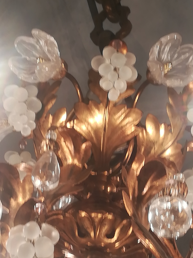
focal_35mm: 112
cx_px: 104
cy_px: 147
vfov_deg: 17.6
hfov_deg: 13.2
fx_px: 832
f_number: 2.2
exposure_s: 1/50
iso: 100
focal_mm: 3.83
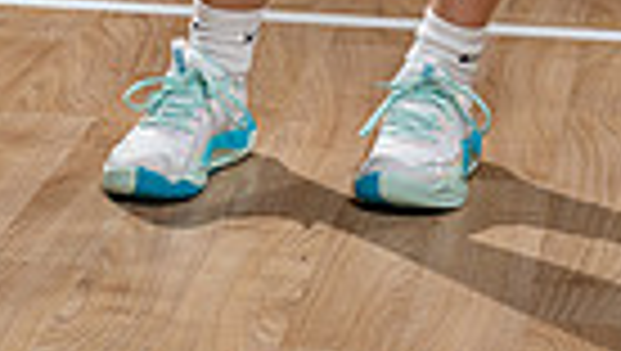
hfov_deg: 12.9
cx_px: 310
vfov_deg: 6.8
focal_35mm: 167
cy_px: -549
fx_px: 2753
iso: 100
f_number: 8
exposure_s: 1/250
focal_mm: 49
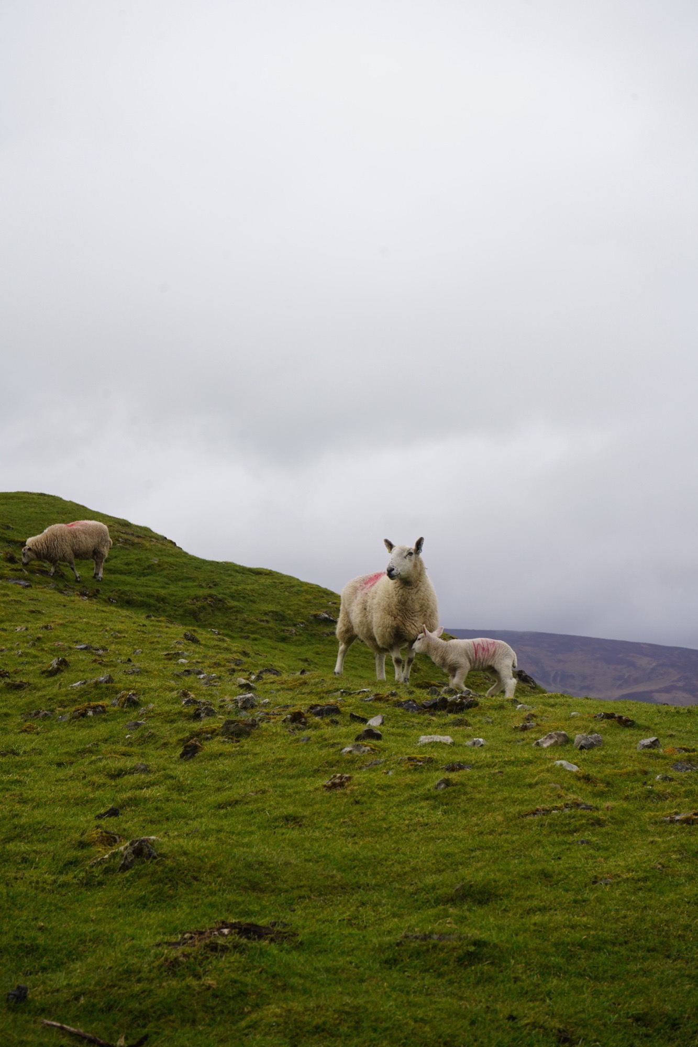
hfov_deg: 19.5
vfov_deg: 28.8
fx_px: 2036
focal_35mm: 70
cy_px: 524
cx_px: 349
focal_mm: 70
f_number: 10
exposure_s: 1/125
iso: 100
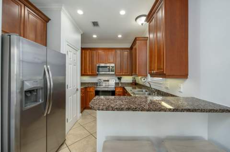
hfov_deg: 104.4
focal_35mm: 14
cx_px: 115
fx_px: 89
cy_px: 76
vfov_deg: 81.0
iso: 250
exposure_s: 1/8
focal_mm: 14
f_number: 9
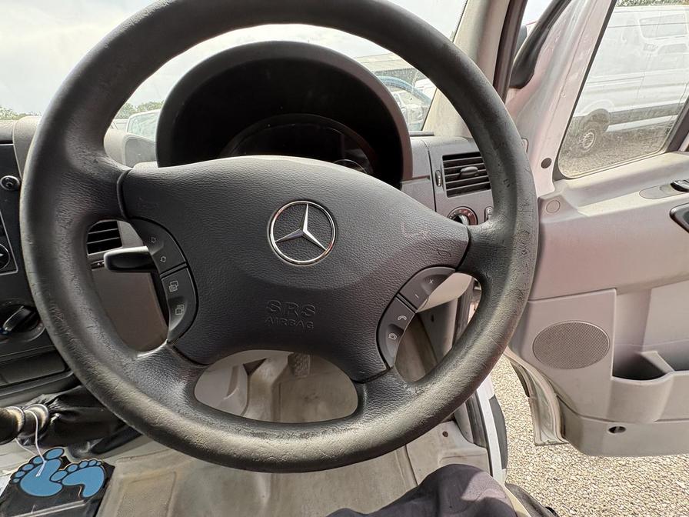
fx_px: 279
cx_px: 344
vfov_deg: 85.7
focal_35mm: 14
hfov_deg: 102.1
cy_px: 258
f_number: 2.2
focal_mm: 2.22
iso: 64
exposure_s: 1/177
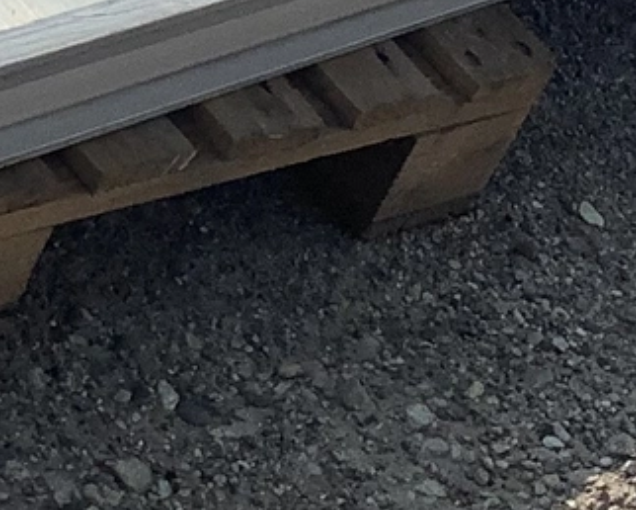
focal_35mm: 188
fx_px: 3541
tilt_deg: -35.6
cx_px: 298
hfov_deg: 10.3
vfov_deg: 8.2
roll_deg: -29.3
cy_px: -20
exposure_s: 1/1812
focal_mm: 3.3
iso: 25
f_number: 2.4
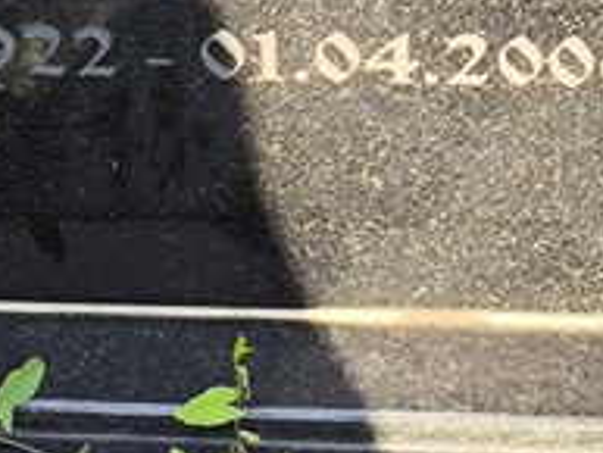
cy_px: -325
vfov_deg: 7.0
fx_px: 3608
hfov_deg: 9.6
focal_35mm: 207
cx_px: 258
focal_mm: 4.71
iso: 50
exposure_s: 1/432
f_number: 1.7
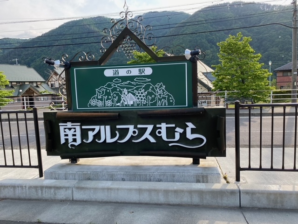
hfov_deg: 67.3
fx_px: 224
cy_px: 112
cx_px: 149
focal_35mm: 26
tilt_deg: -4.9
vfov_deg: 53.1
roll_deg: +1.5
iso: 32
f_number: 1.8
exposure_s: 1/582
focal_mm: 4.25
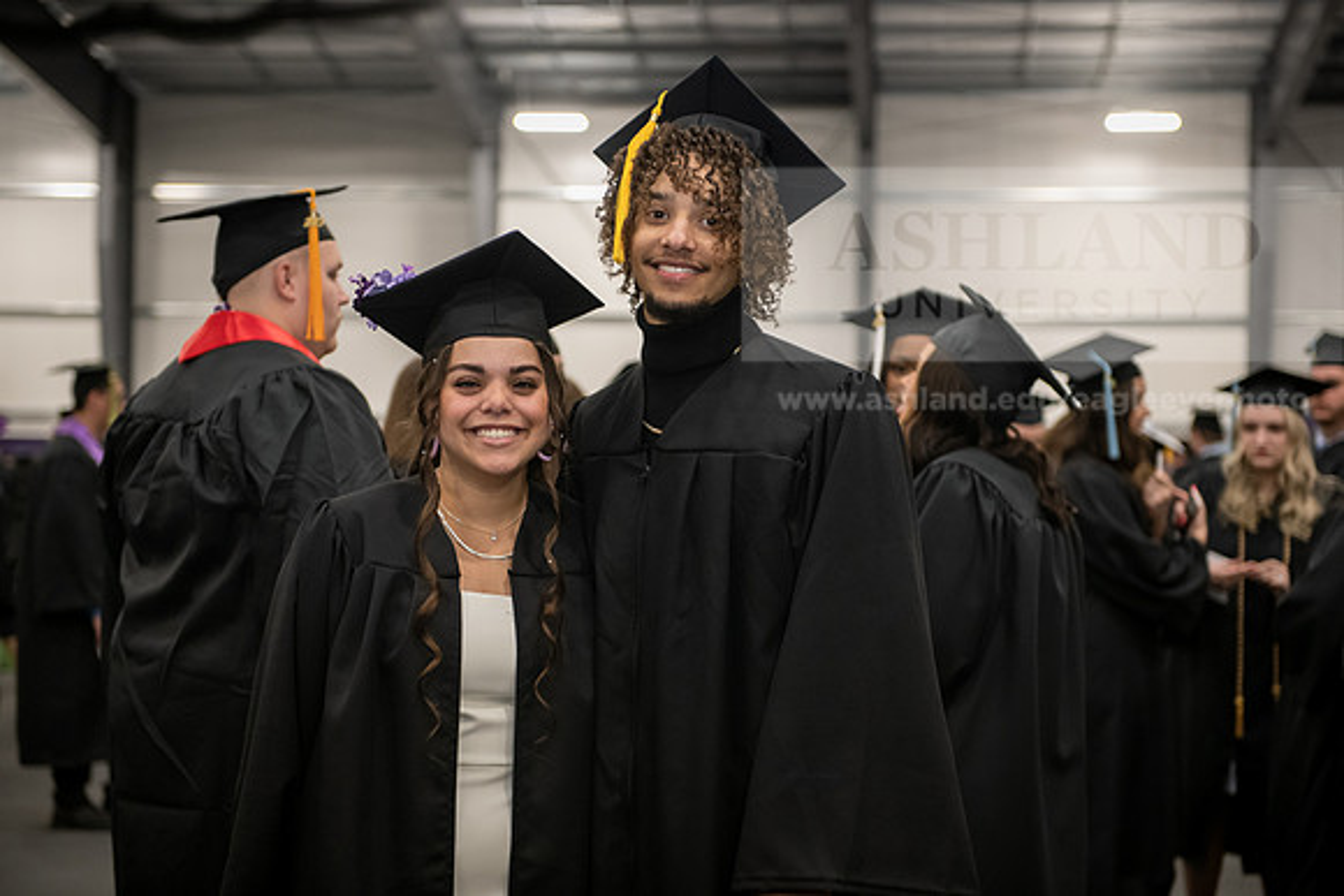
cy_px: 448
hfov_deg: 30.5
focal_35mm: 66
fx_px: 2464
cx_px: 672
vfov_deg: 20.6
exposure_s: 1/160
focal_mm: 66
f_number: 3.2
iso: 2000
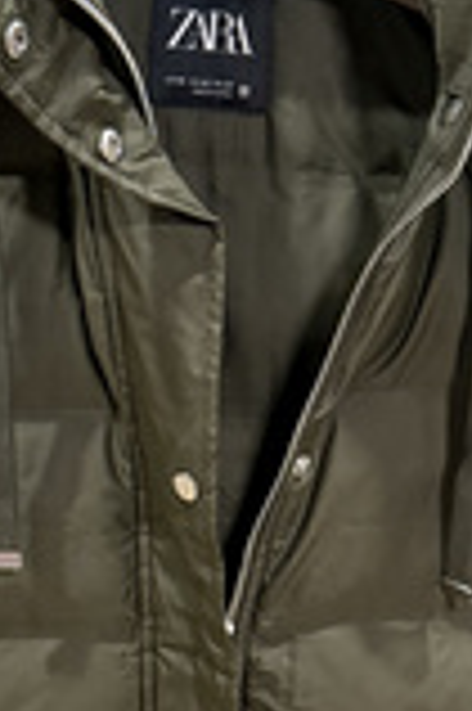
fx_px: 1557
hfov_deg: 17.2
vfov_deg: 25.1
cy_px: 612
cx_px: 209
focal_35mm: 79
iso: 800
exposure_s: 1/50
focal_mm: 6.76
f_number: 1.78
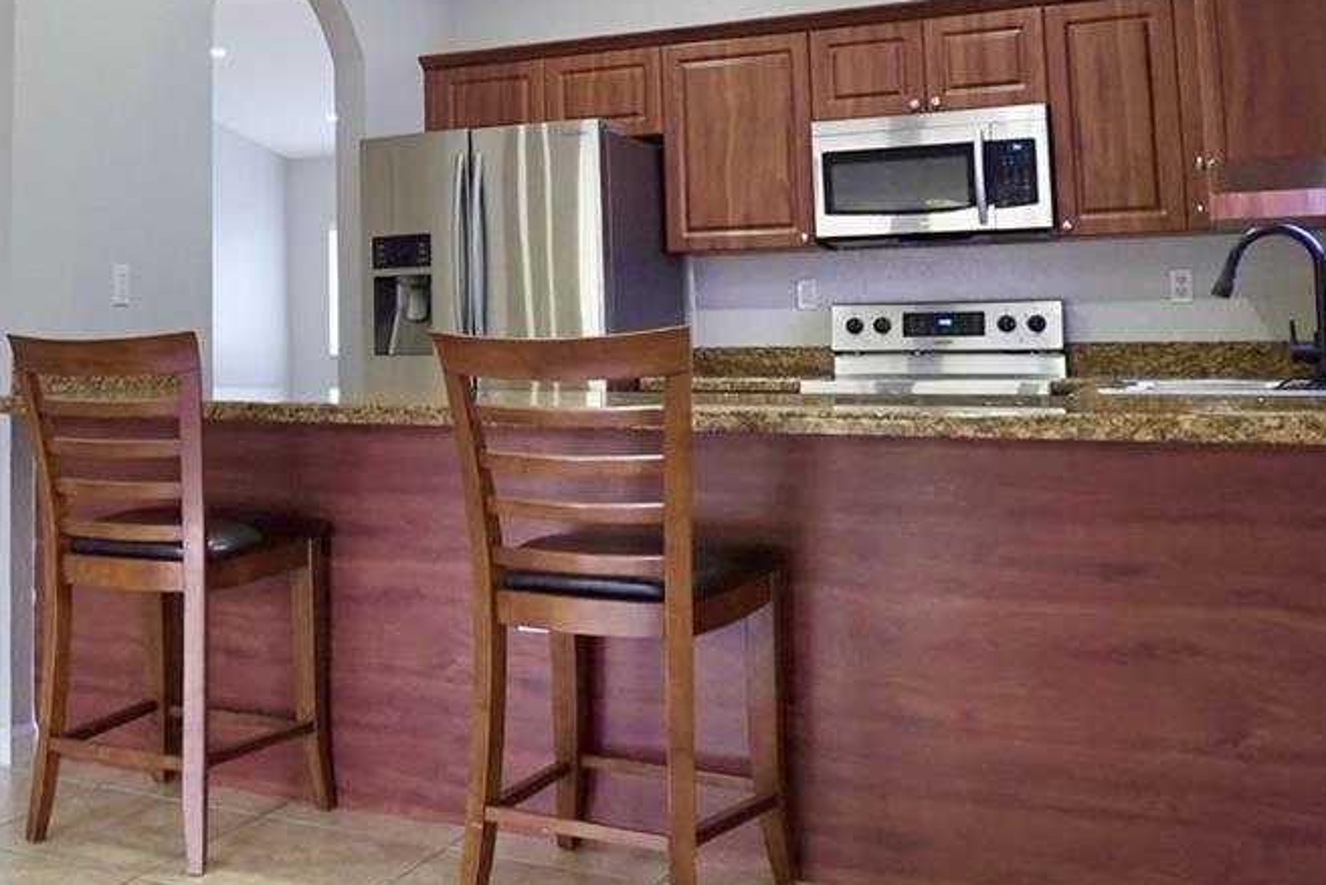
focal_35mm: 39
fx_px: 1437
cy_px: 162
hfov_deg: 47.9
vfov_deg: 33.1
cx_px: 352
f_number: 4
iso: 1600
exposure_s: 1/125
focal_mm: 16
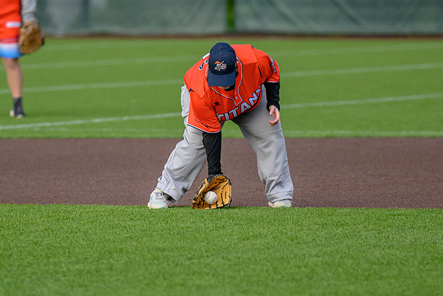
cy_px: 219
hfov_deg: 3.9
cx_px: 196
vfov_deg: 2.6
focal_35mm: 535
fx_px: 6587
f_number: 2.8
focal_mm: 200
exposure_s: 1/2000
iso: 900
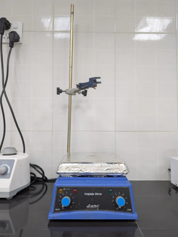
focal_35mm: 24
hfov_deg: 56.9
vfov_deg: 71.5
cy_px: 118
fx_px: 164
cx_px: 89
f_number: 1.85
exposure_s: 1/64.4
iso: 75
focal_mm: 6.81
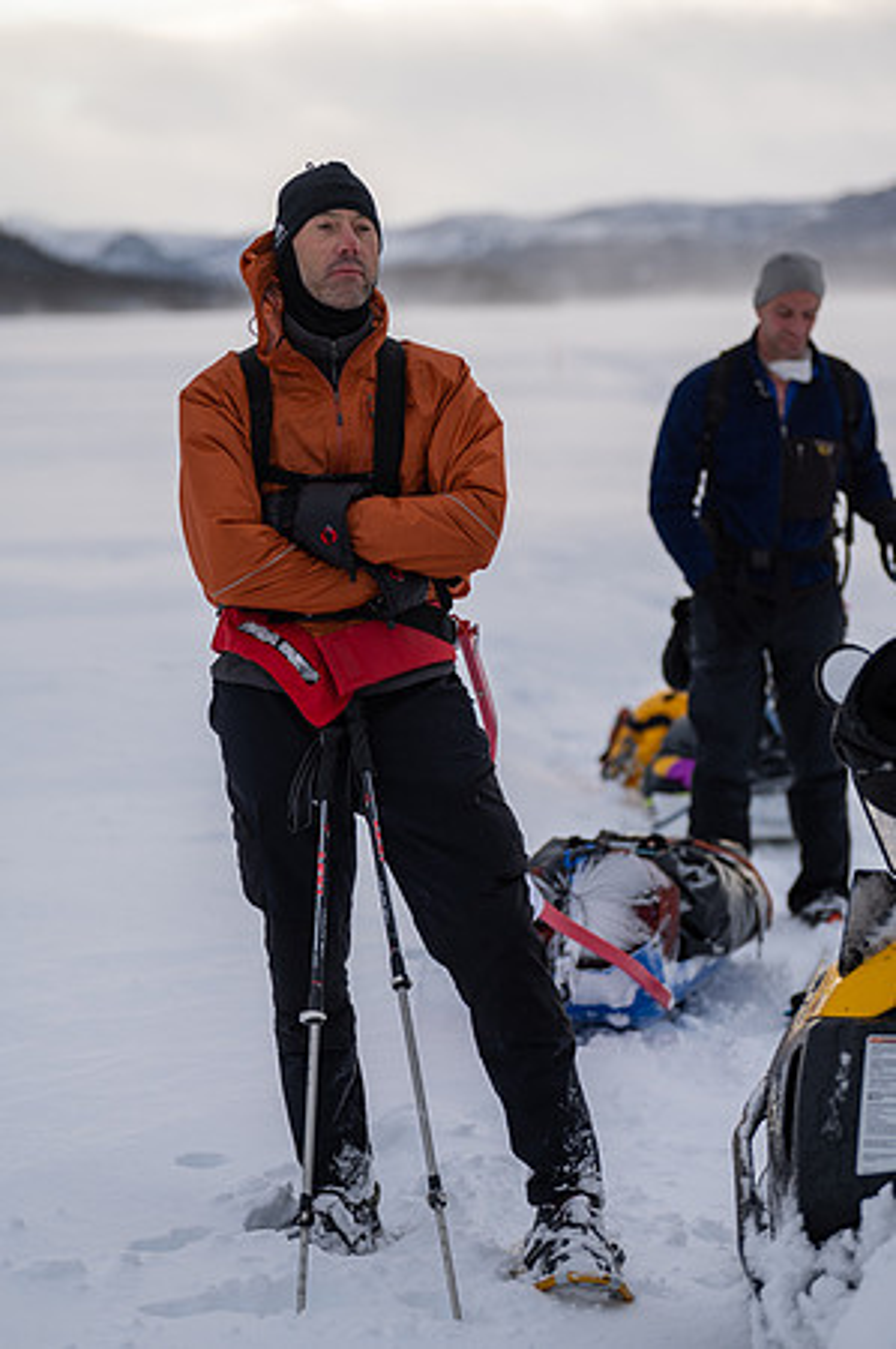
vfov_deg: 20.0
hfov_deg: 13.4
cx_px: 448
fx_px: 3817
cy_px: 674
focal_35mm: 102
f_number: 2.8
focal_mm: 102
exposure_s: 1/500
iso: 100
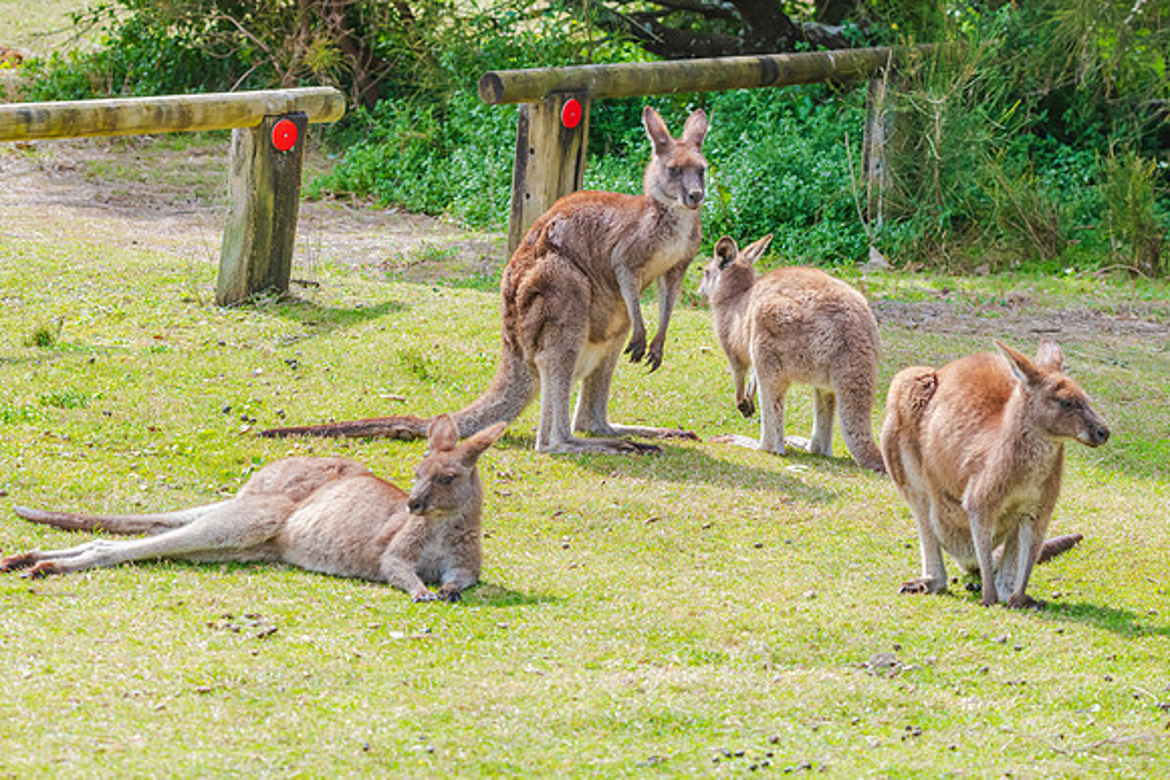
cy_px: 353
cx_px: 640
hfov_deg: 11.1
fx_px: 6045
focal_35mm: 186
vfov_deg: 7.4
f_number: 10
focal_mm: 170
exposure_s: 1/500
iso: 800
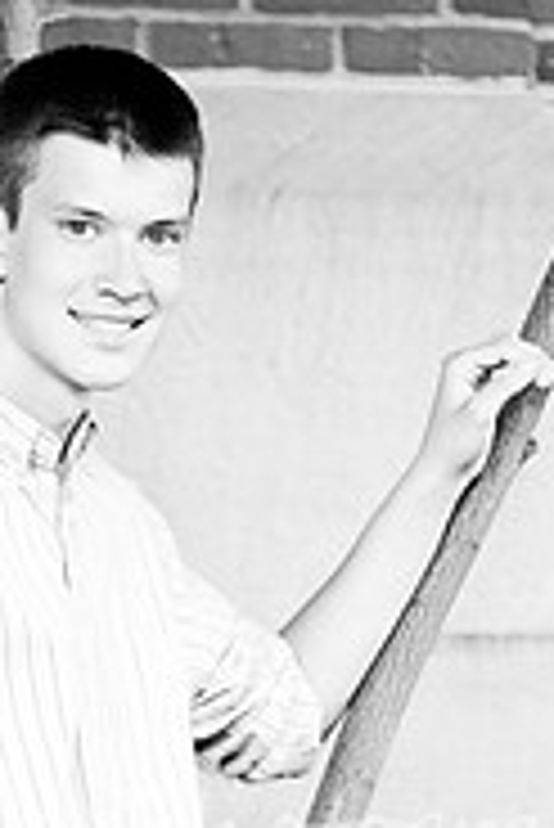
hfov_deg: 3.1
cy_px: 675
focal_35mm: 441
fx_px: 10160
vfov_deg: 4.7
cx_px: 88
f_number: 3.2
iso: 500
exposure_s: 1/160
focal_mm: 120
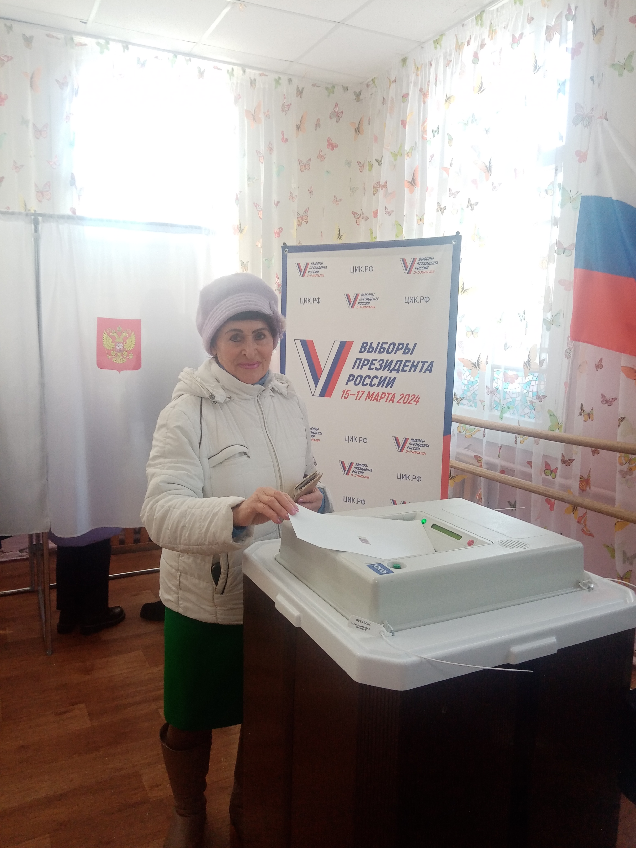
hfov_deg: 53.1
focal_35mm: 26
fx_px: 637
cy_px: 424
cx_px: 318
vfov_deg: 67.3
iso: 124
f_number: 1.8
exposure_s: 1/50
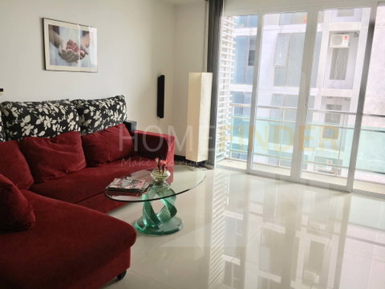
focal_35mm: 29
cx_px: 192
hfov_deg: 61.7
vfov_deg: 48.2
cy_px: 144
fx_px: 323
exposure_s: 1/100
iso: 32
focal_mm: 4.15
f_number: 2.2
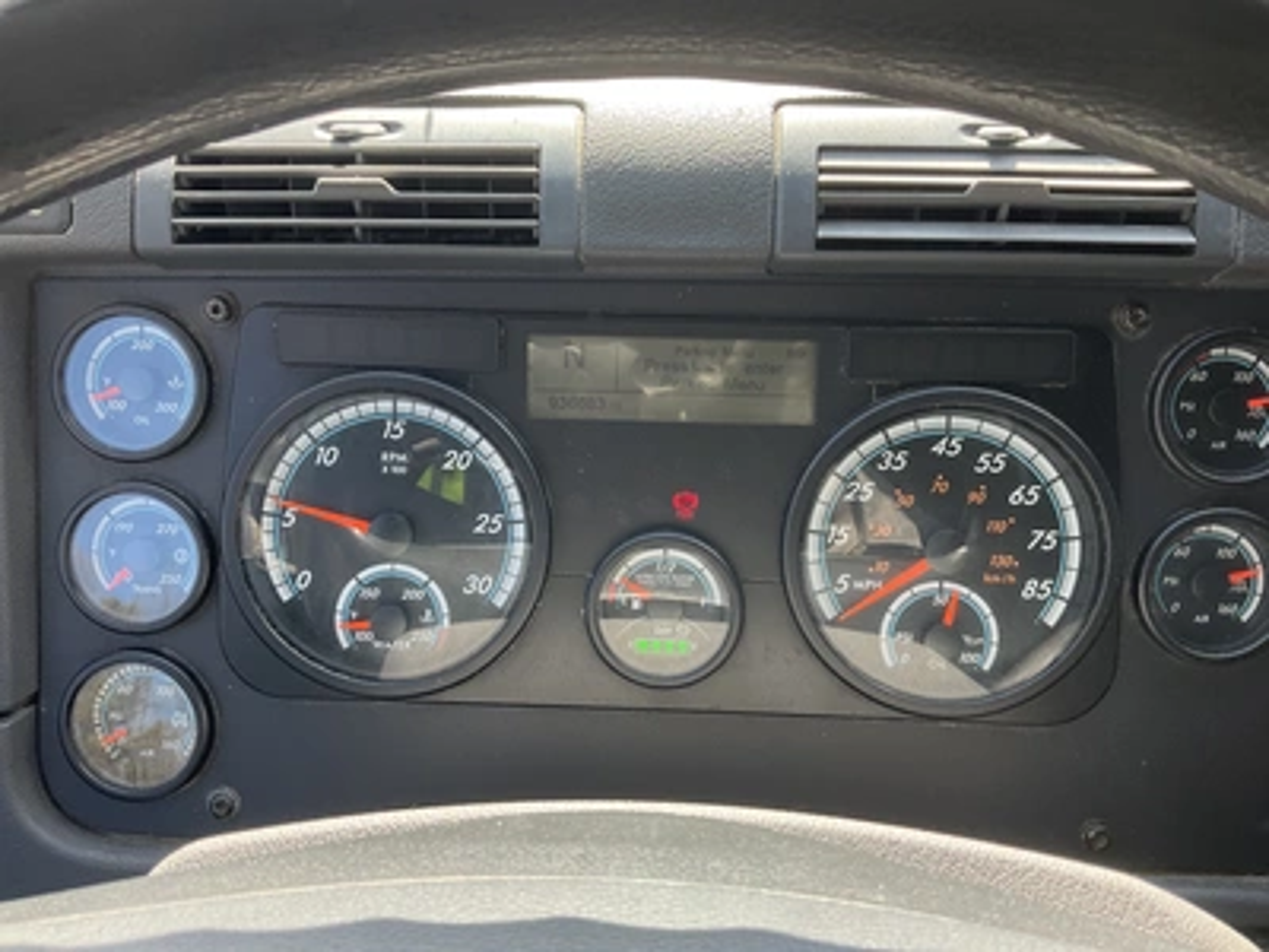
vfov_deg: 48.2
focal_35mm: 29
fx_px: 1063
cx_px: 634
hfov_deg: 61.7
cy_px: 476
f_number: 1.8
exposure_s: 1/122
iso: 40
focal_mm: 3
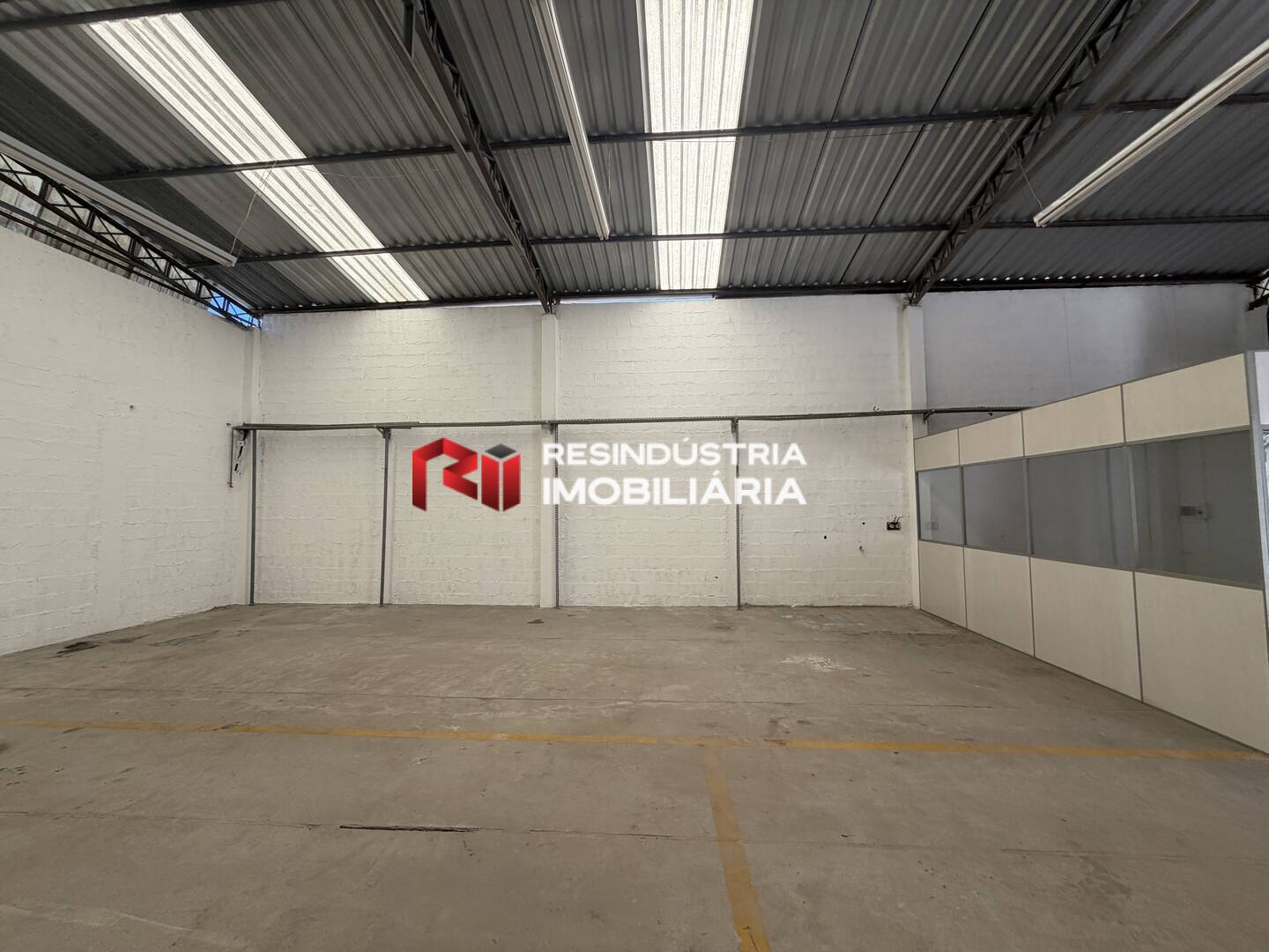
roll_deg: +0.0
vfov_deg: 85.7
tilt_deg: +4.4
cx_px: 634
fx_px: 513
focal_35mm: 14
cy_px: 476
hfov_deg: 102.1
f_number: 2.2
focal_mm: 2.22
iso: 50
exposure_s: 1/212
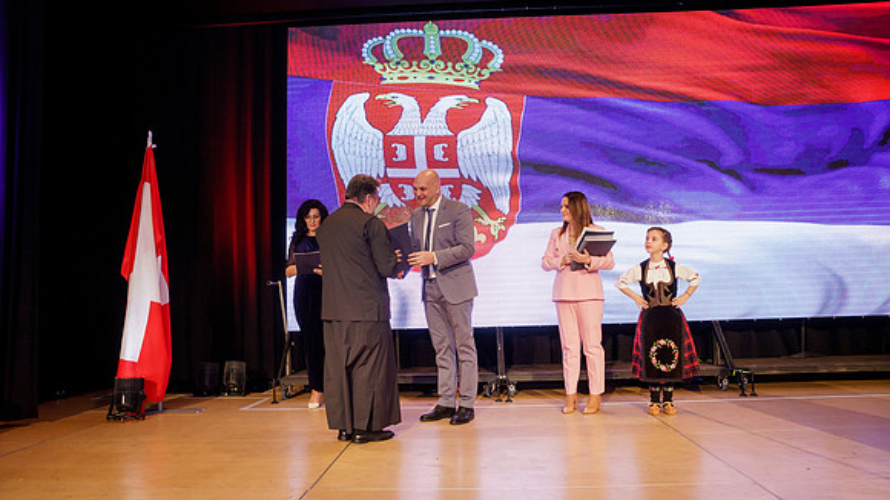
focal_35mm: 25
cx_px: 445
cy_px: 257
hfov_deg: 73.8
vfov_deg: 45.7
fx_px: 593
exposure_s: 1/250
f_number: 4
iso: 2500
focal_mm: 24
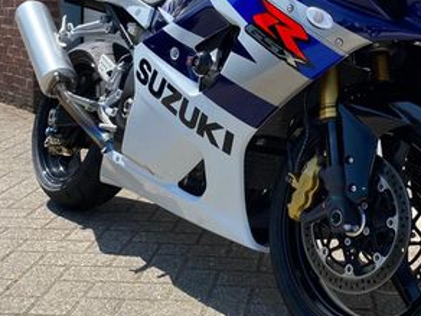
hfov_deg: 33.4
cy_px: 81
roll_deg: -3.2
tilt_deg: -6.1
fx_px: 693
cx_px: 287
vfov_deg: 25.4
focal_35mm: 57
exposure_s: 1/1608
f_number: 1.8
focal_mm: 4.25
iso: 32
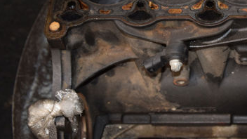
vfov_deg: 12.0
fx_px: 655
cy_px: 19
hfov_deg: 21.0
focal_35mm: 100
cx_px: 218
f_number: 5
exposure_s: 1/60
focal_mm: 35
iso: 800
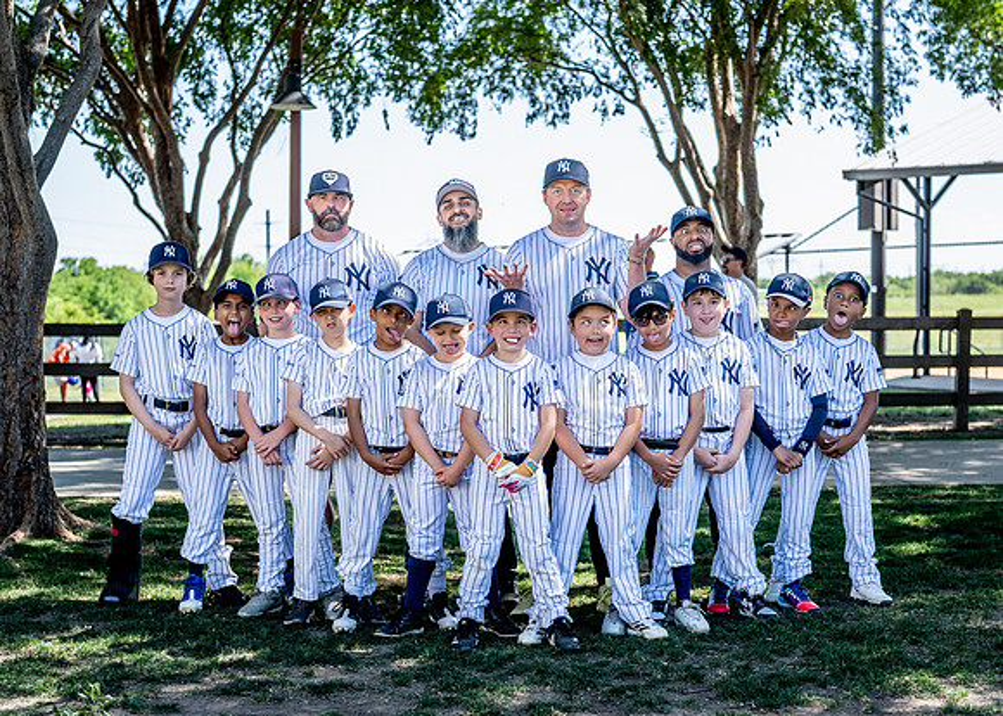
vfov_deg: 21.2
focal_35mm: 67
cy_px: 415
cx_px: 526
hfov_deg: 29.3
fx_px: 1915
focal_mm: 50
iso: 100
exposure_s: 1/400
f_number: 2.8
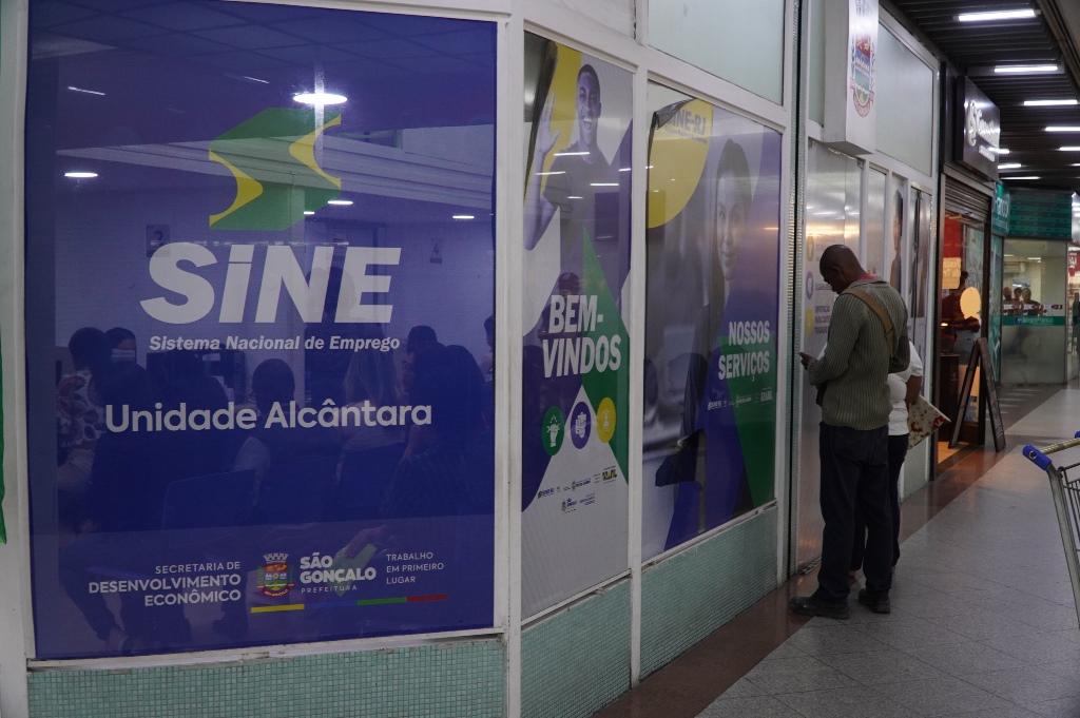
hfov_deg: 53.2
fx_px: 1079
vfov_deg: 36.8
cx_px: 540
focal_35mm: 36
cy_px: 359
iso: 1000
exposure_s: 1/100
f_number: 4
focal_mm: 24
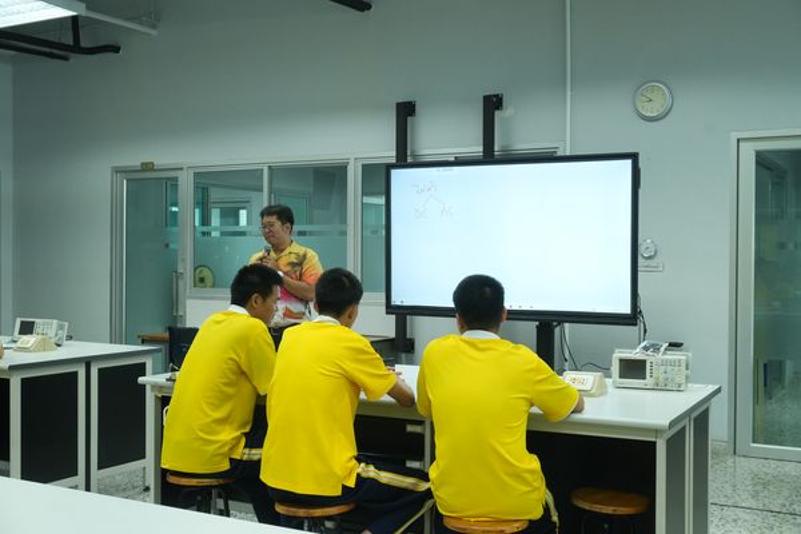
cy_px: 267
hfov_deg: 46.4
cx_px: 400
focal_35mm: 42
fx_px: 934
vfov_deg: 31.9
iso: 1600
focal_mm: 28
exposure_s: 1/40
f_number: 9
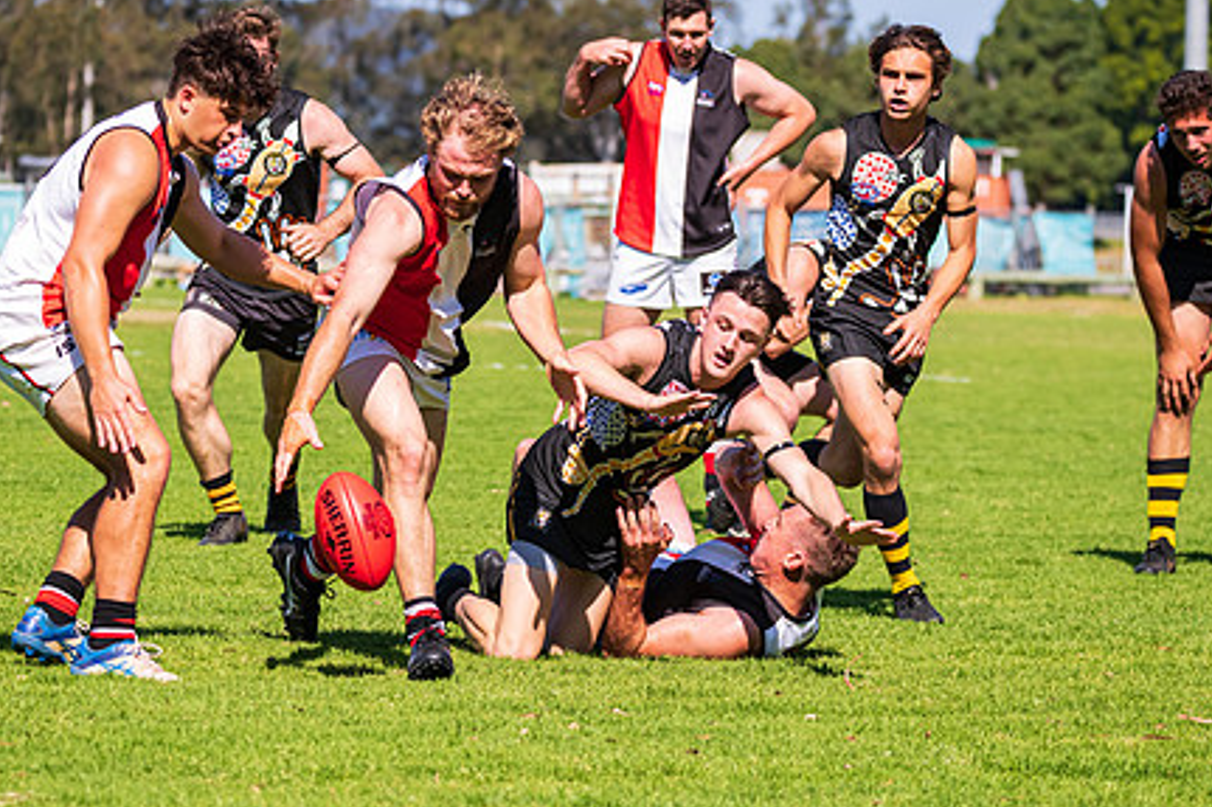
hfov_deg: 10.2
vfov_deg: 6.8
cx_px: 557
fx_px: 6798
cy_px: 319
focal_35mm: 202
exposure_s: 1/3200
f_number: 6.3
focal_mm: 150
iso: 800
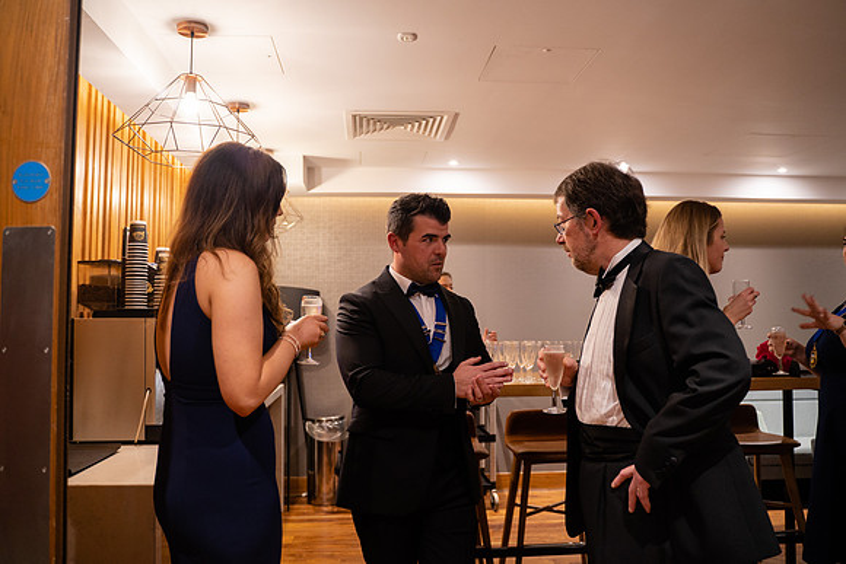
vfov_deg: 44.4
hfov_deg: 62.9
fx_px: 692
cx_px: 423
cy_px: 282
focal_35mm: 29
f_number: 2.8
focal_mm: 28
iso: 1250
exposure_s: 1/60
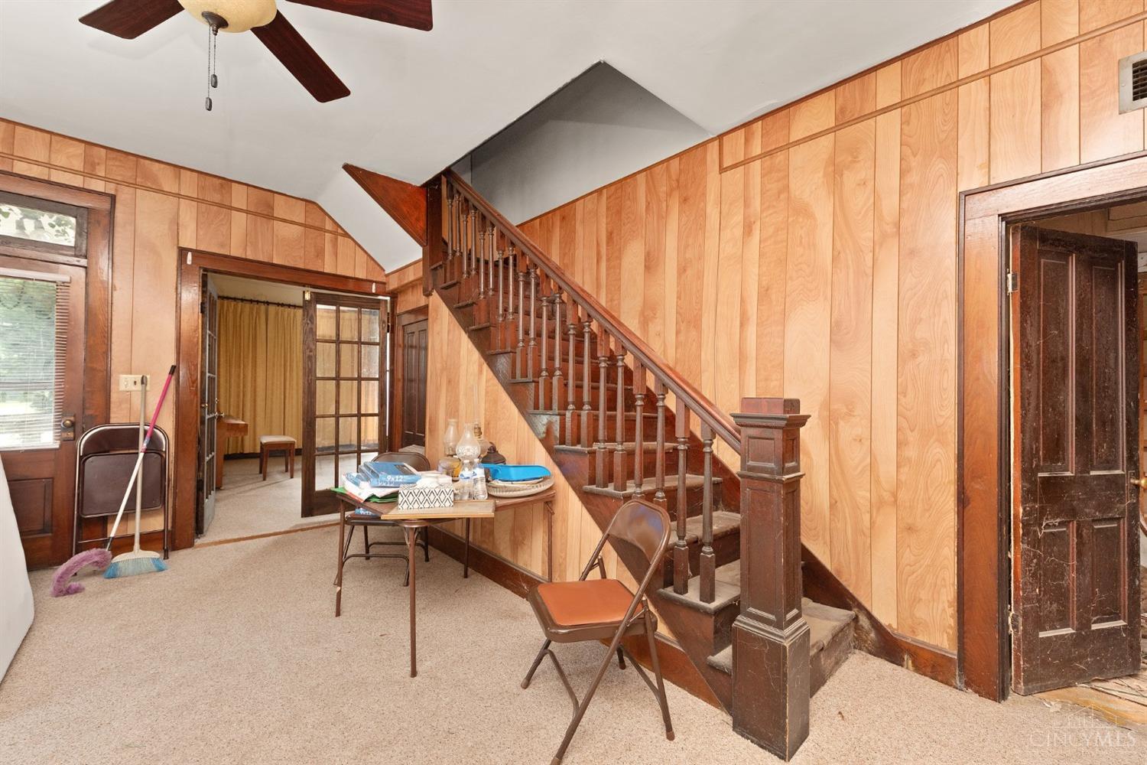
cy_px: 382
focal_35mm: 14
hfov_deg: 104.3
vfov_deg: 81.2
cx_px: 574
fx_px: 446
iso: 1000
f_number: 5.6
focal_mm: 14
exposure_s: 1/25
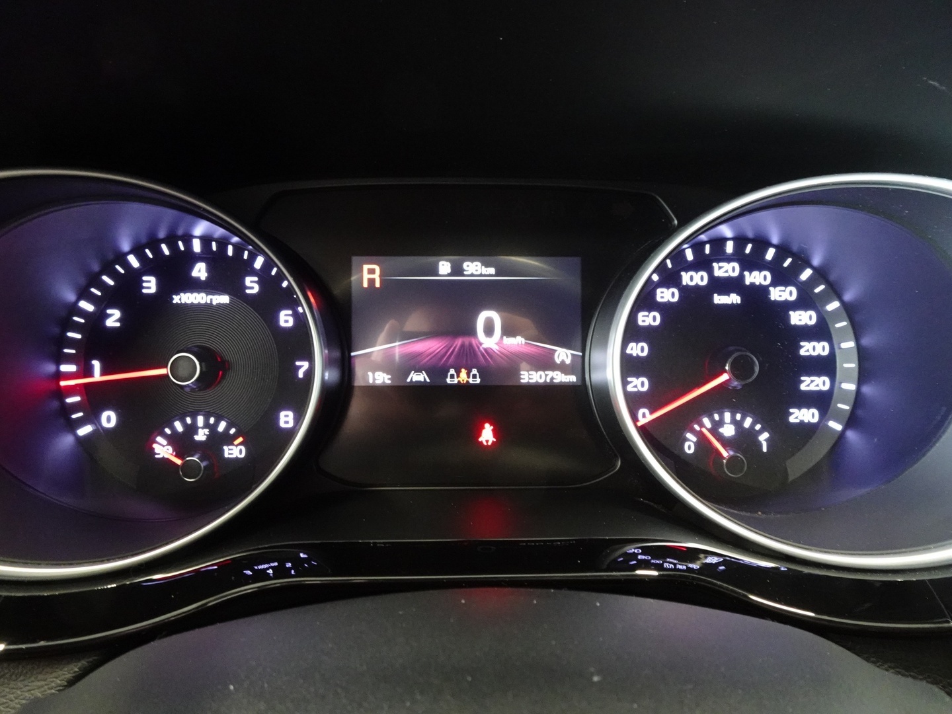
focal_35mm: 24
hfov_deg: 71.6
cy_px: 357
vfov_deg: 56.8
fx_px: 660
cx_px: 476
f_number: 3.5
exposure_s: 1/8
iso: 800
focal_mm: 4.25
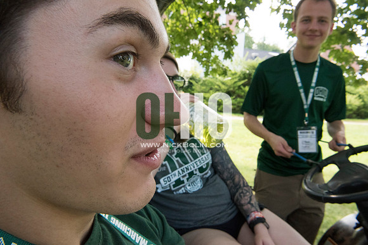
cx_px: 184
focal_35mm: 31
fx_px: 317
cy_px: 122
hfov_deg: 60.3
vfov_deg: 42.3
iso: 5000
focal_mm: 31
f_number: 20
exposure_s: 1/200
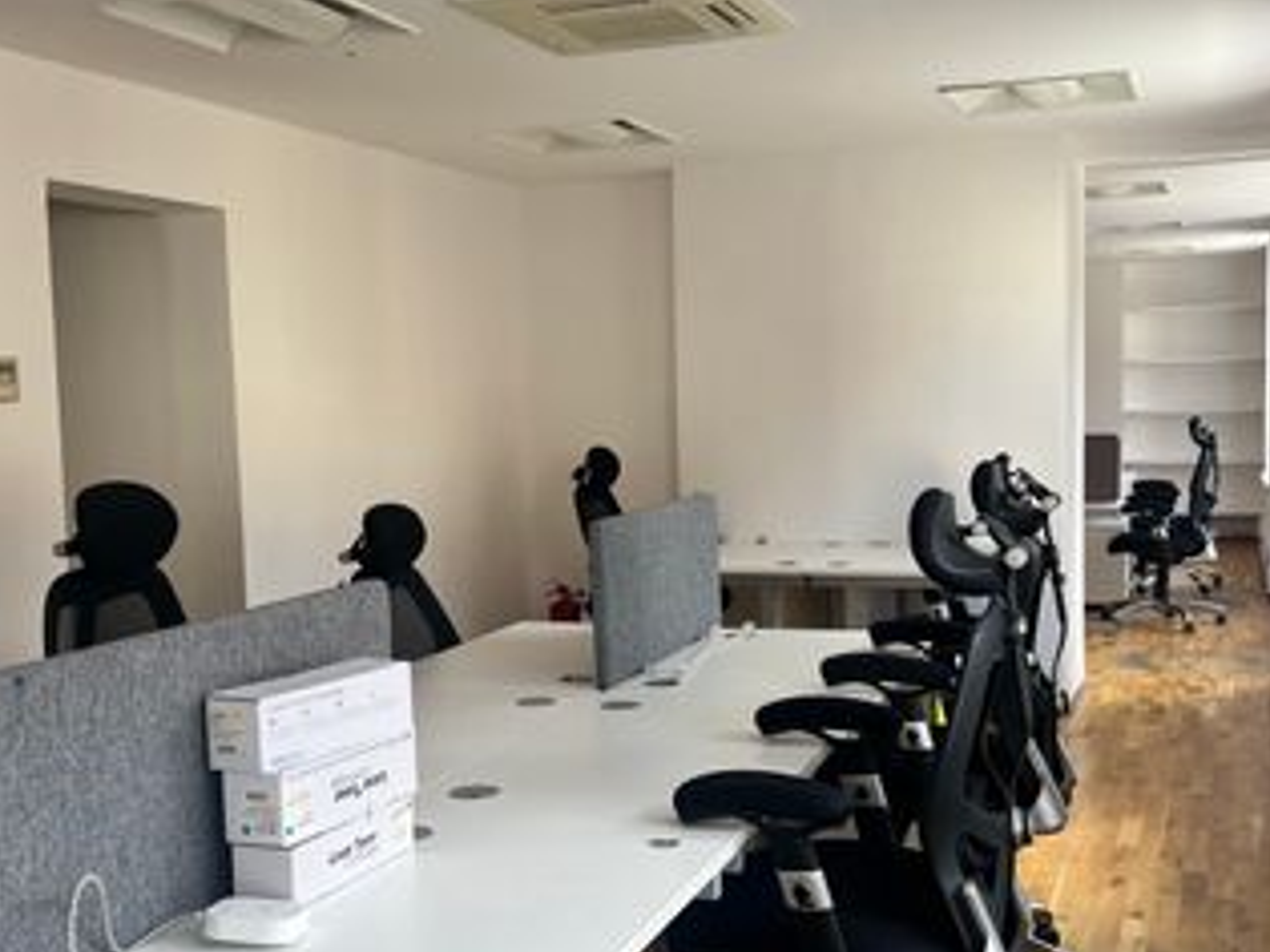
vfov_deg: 42.8
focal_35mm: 33
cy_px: 537
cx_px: 601
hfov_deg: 55.3
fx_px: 1210
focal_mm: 5.7
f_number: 1.5
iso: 40
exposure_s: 1/271
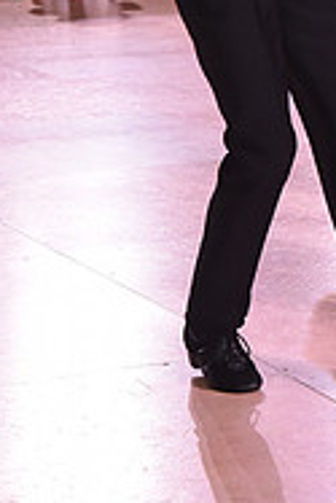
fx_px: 2166
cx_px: 423
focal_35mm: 155
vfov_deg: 12.9
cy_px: -113
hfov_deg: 8.8
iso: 2500
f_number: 7.1
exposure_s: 1/320
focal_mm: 50
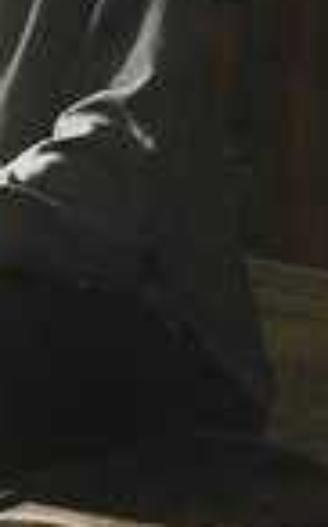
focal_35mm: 240
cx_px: -115
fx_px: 3439
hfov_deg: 5.4
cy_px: -97
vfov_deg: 8.7
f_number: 1.8
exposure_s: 1/640
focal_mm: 35
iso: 160
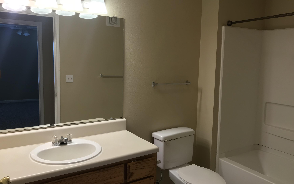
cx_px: 146
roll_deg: -1.8
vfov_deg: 41.8
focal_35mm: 30
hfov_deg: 62.9
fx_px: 240
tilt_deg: -6.0
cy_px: 86
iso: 25
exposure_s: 1/40
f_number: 1.8
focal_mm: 3.99
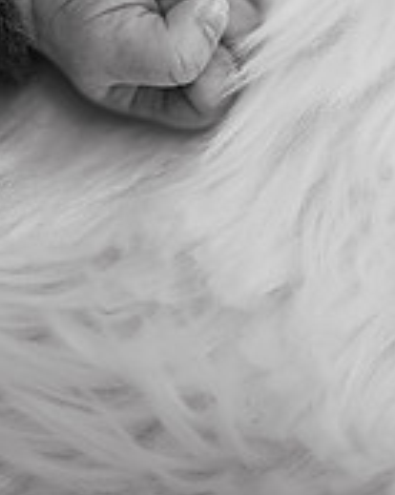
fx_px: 1786
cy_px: -117
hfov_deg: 12.6
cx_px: 259
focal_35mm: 122
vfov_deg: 15.2
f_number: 1.8
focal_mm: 50
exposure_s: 1/125
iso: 400
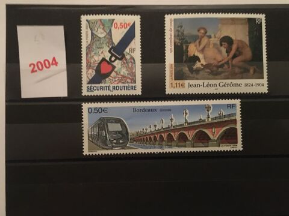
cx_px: 144
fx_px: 242
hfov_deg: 61.7
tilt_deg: -87.1
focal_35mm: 29
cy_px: 108
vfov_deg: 48.2
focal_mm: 4.15
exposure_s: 1/17
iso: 500
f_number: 2.2
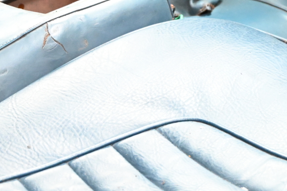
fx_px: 1140
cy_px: -118
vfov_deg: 9.3
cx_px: 342
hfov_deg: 13.9
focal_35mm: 143
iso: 4500
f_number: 4
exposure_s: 1/60
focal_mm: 40
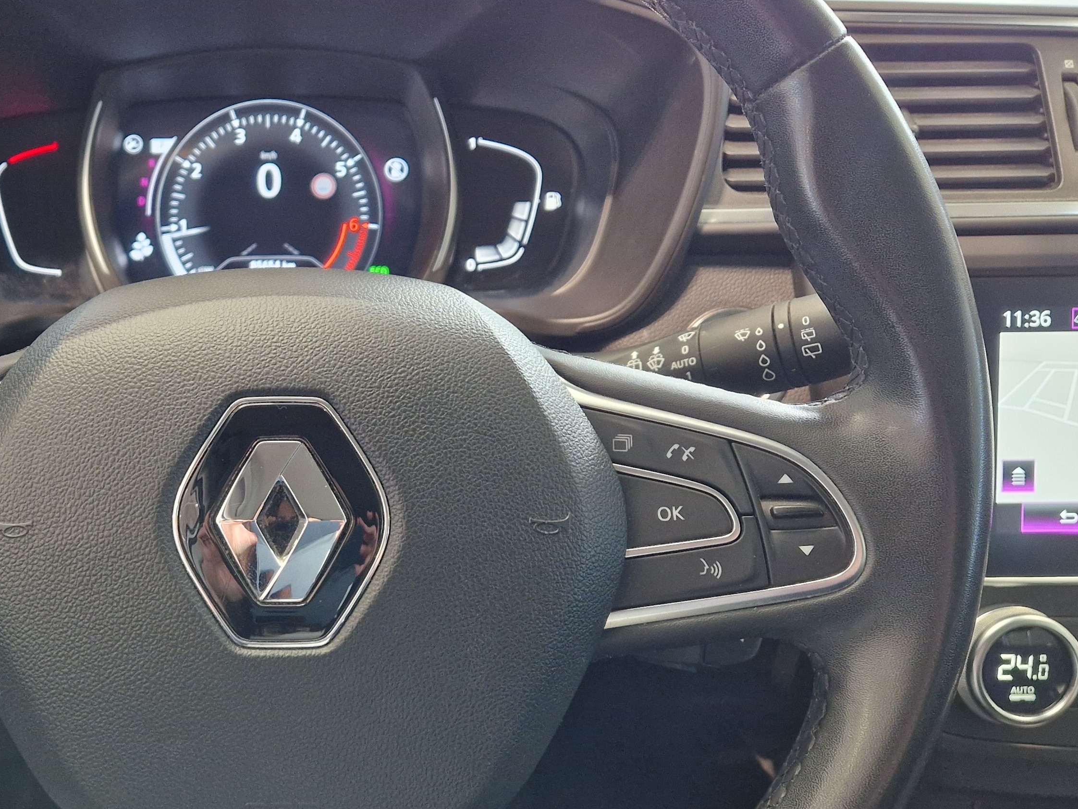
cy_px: 441
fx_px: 1277
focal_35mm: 41
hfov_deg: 44.2
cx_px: 265
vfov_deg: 35.1
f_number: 1.8
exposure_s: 1/100
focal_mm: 5.4
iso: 320
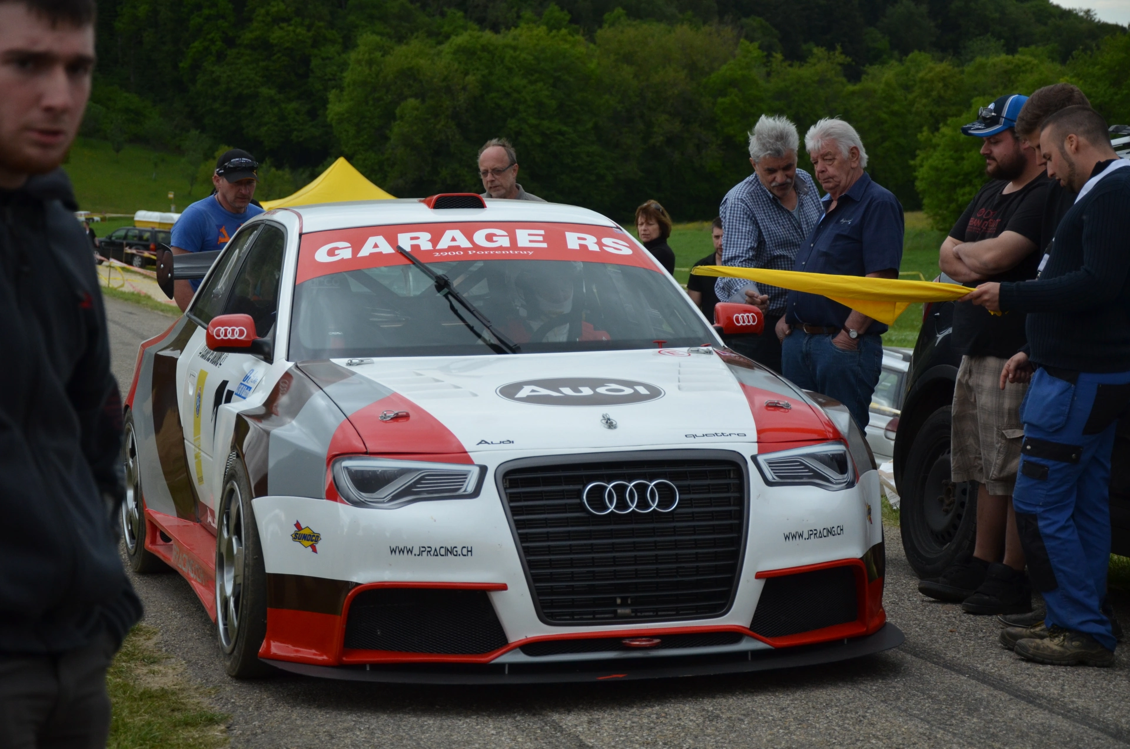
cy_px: 374
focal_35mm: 87
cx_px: 565
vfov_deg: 15.6
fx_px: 2725
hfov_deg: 23.4
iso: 720
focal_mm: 58
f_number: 5
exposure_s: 1/1000
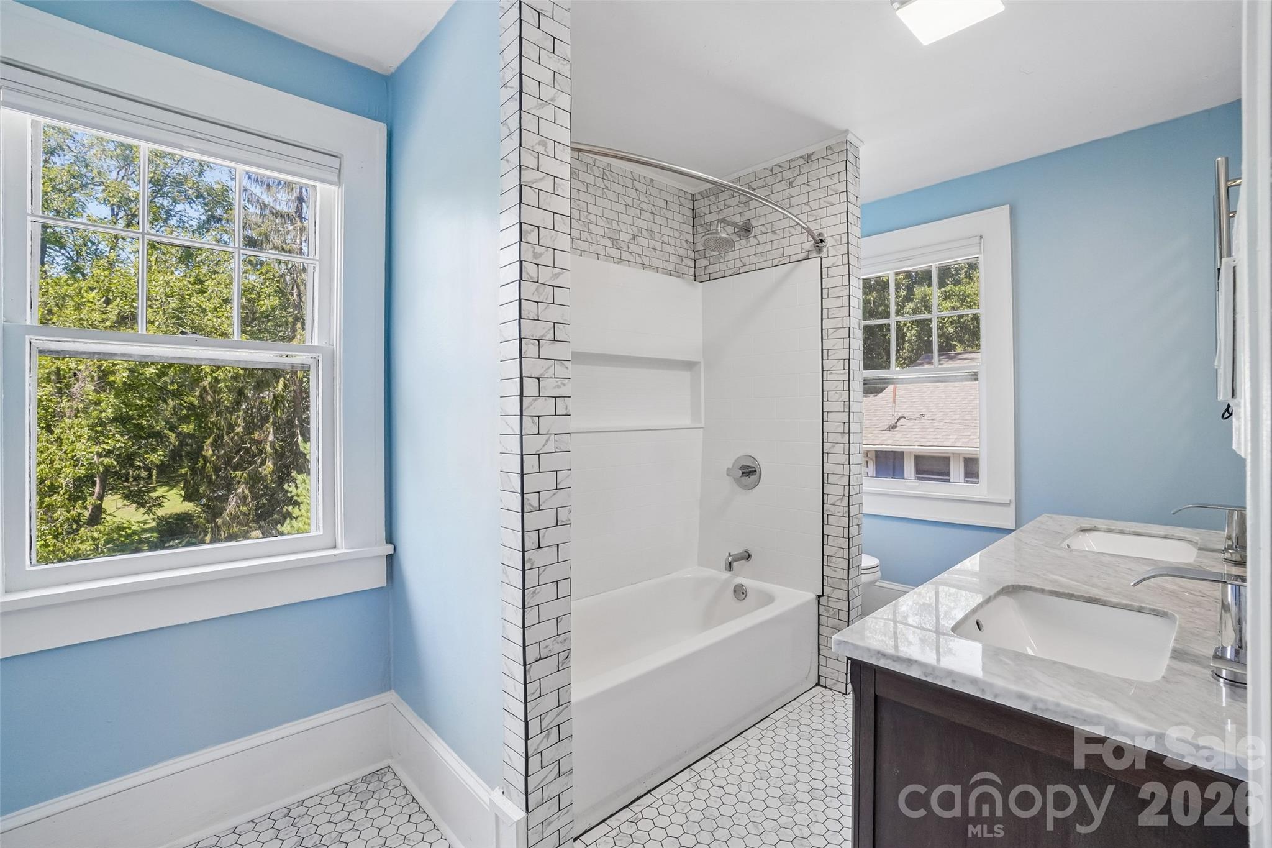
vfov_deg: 77.3
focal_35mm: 15
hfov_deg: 100.4
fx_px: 530
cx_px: 636
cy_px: 424
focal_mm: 10
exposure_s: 1/30
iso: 320
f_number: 8
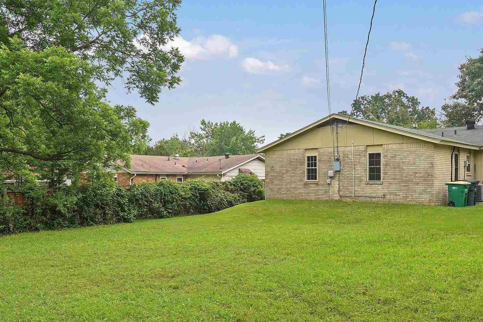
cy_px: 177
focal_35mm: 33
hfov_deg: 56.3
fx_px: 443
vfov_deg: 39.9
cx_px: 171
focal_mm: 16
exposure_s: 1/50
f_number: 5
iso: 100
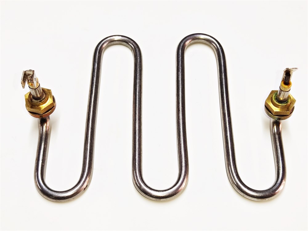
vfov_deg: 53.1
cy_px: 116
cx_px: 154
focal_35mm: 26
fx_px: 231
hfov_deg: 67.3
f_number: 1.79
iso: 177
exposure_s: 1/33
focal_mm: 4.74
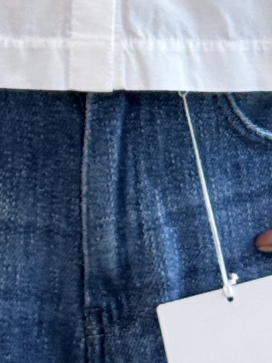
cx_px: 77
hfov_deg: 6.1
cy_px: -385
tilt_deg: -2.7
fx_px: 2536
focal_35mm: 242
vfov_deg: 7.8
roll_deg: +1.6
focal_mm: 6.76
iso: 64
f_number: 1.78
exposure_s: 1/100
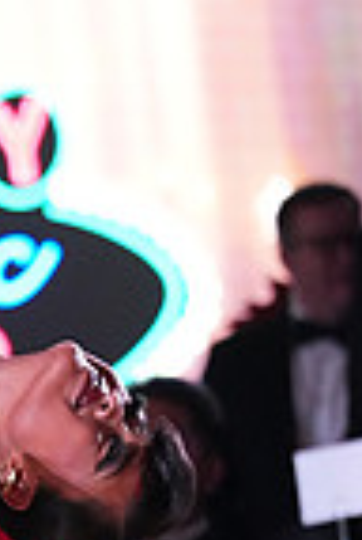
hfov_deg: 1.8
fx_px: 11738
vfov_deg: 2.6
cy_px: 876
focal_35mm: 782
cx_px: -202
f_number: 5
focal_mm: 193
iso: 10000
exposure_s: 1/400
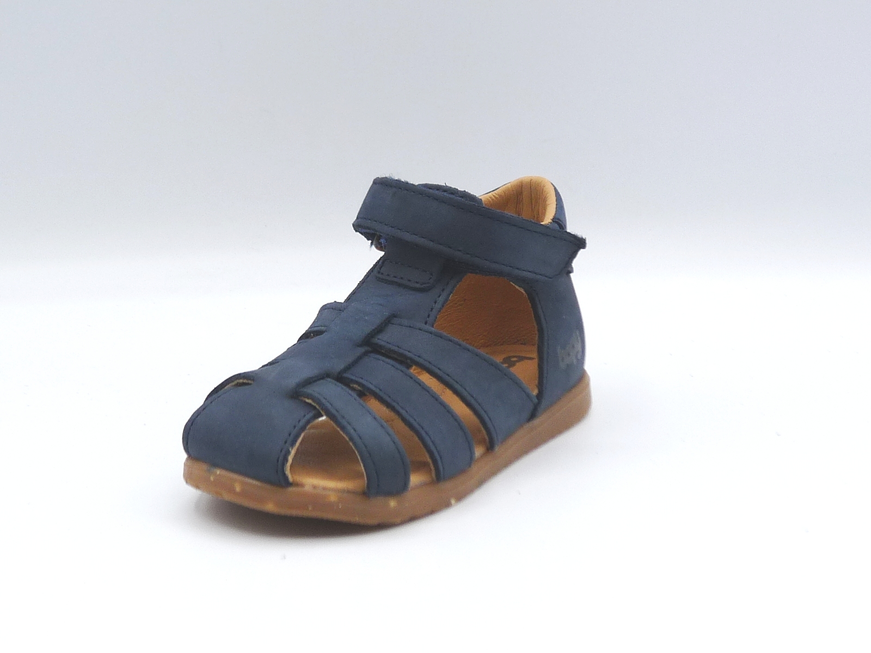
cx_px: 436
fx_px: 1510
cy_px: 326
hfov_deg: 32.2
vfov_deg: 24.4
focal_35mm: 60
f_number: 4
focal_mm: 6.1
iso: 100
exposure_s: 1/250
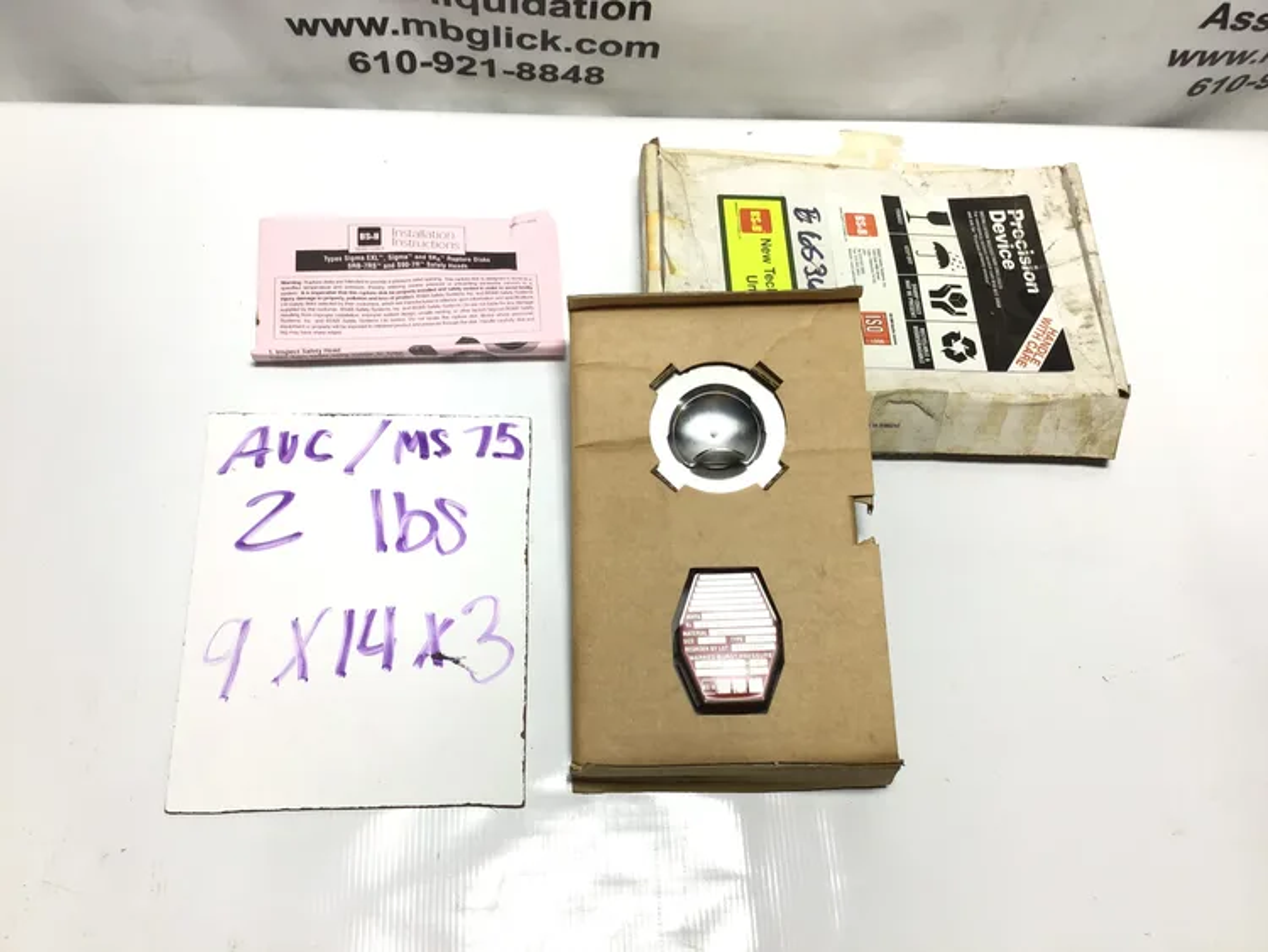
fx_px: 1136
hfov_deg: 58.3
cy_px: 476
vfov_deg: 45.5
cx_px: 634
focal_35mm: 31
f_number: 2.4
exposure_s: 1/153
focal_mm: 3.3
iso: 25
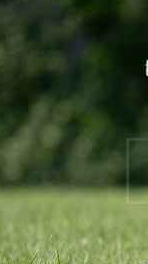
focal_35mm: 1331
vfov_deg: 1.6
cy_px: 188
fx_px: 9283
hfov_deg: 0.9
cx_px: 222
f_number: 6.3
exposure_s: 1/4000
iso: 1250
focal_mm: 576
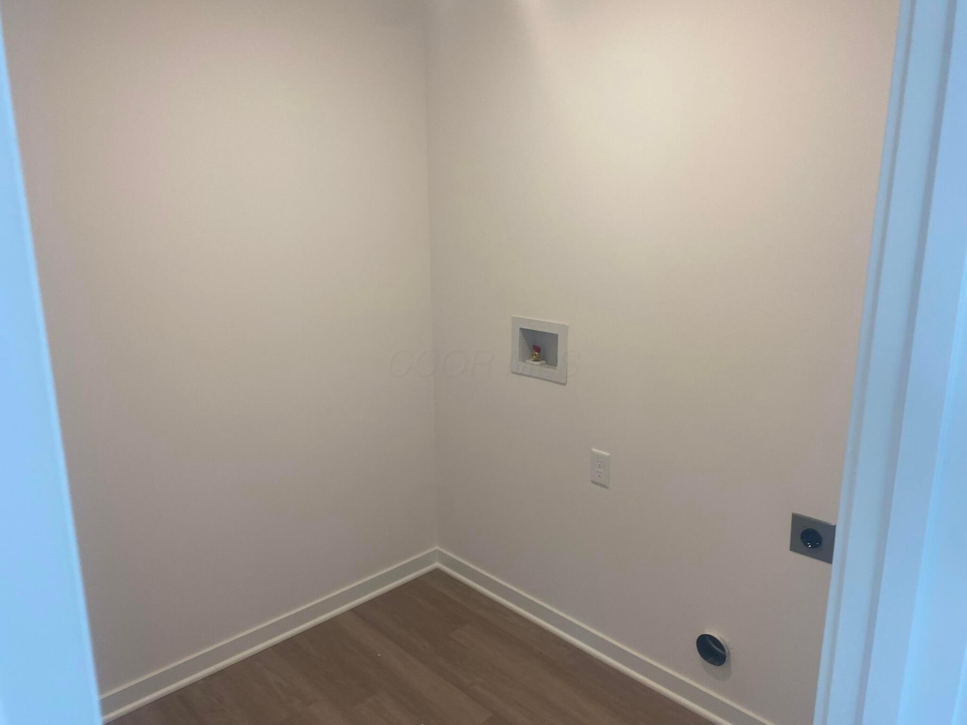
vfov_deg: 53.1
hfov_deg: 67.3
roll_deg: +1.4
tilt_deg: -12.8
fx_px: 726
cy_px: 362
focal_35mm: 26
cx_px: 484
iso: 80
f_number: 1.8
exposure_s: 1/60
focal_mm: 4.25
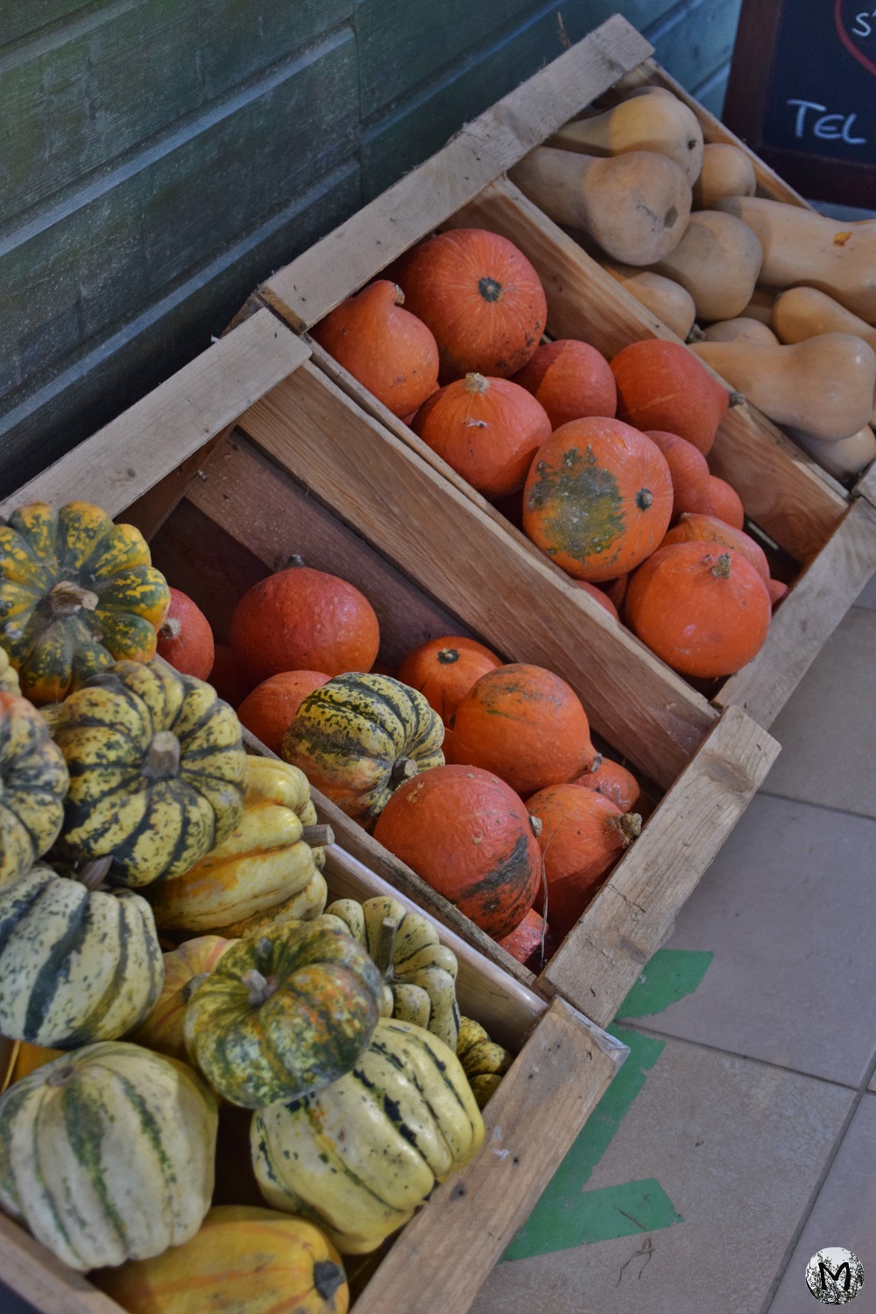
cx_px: 438
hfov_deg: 18.9
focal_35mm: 72
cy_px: 657
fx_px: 2628
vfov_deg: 28.1
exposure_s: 1/60
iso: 1400
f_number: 4.8
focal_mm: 48
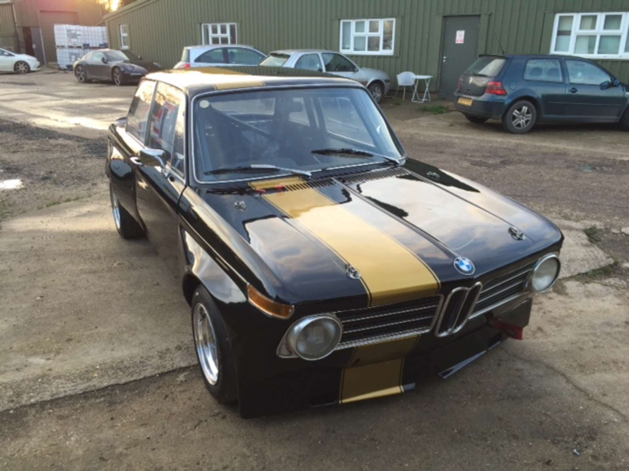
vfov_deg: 48.2
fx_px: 527
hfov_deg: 61.7
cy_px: 236
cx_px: 314
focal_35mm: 29
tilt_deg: -19.4
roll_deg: -0.3
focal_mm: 4.15
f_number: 2.2
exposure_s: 1/100
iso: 32
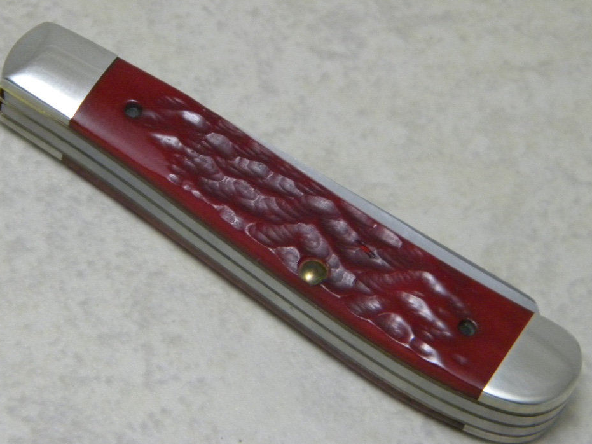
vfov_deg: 9.3
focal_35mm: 159
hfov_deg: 12.4
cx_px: 278
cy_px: 229
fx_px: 2719
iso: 400
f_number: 5
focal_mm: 26.8
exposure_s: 1/21.3
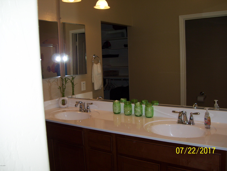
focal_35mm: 36
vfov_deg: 39.7
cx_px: 114
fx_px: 236
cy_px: 86
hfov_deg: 51.3
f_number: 2.7
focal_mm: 6
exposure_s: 1/60
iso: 80
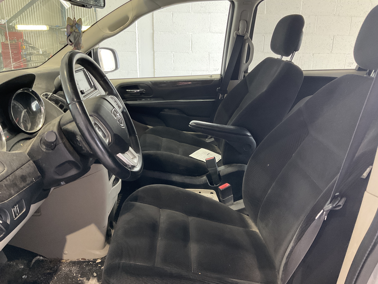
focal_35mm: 29
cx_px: 189
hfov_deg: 61.7
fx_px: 317
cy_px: 142
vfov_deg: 48.2
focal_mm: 3
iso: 160
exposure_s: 1/60
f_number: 1.8
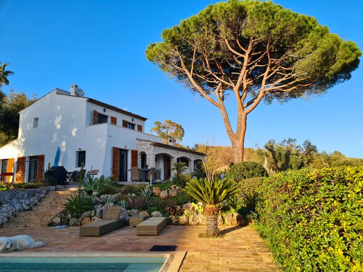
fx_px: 273
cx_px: 182
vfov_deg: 53.1
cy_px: 136
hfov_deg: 67.3
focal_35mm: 26
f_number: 1.8
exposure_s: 1/1360
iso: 50
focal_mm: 5.4
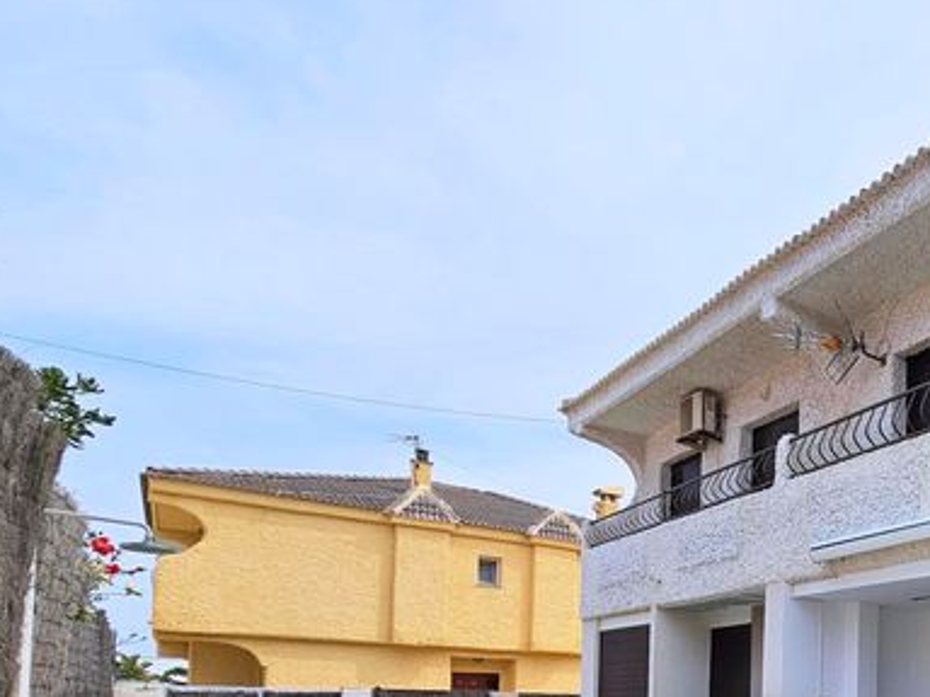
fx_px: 752
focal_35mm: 28
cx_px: 952
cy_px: 696
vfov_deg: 42.9
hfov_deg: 50.0
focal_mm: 2.2
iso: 50
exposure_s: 1/3569
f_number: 2.2
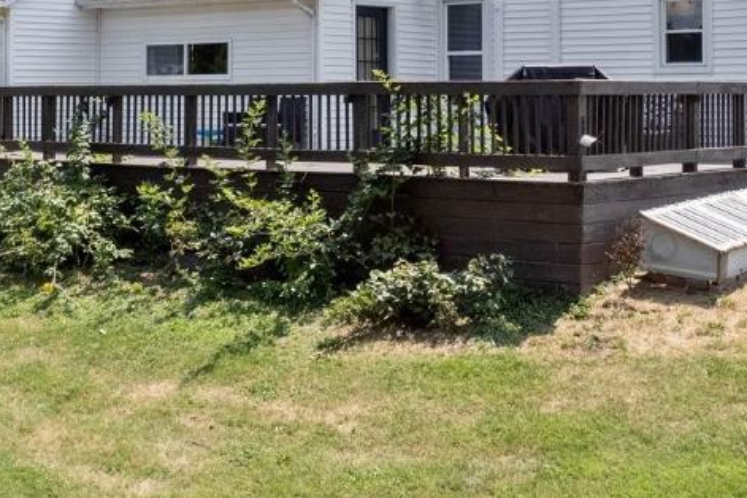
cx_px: 220
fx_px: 1452
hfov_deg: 28.6
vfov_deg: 19.0
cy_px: 25
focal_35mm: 70
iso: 110
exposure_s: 1/1600
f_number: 2.8
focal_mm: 8.38
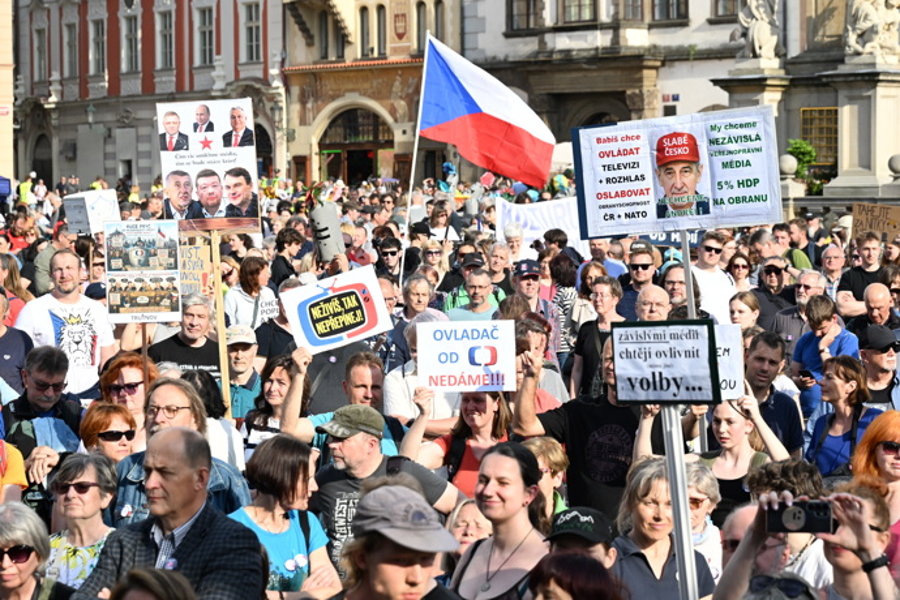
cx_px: 450
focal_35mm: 100
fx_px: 2500
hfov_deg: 20.4
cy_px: 300
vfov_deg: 13.7
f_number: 5
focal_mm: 67
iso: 640
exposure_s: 1/2500
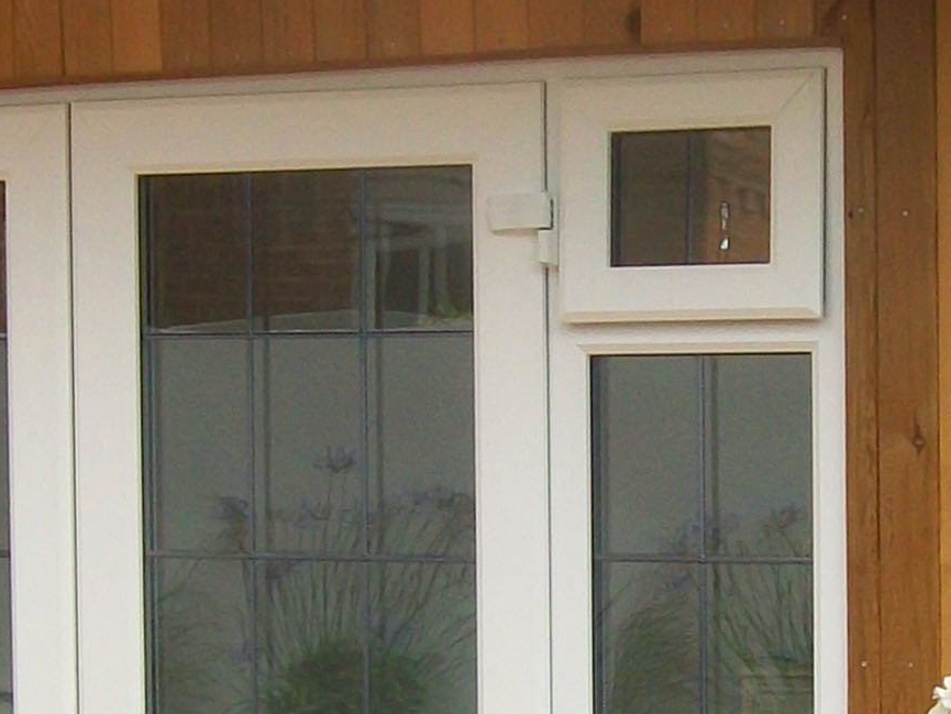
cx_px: 408
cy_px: 704
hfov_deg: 13.7
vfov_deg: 10.2
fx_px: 3957
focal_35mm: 144
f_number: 4.9
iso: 64
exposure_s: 1/250
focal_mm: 6.1
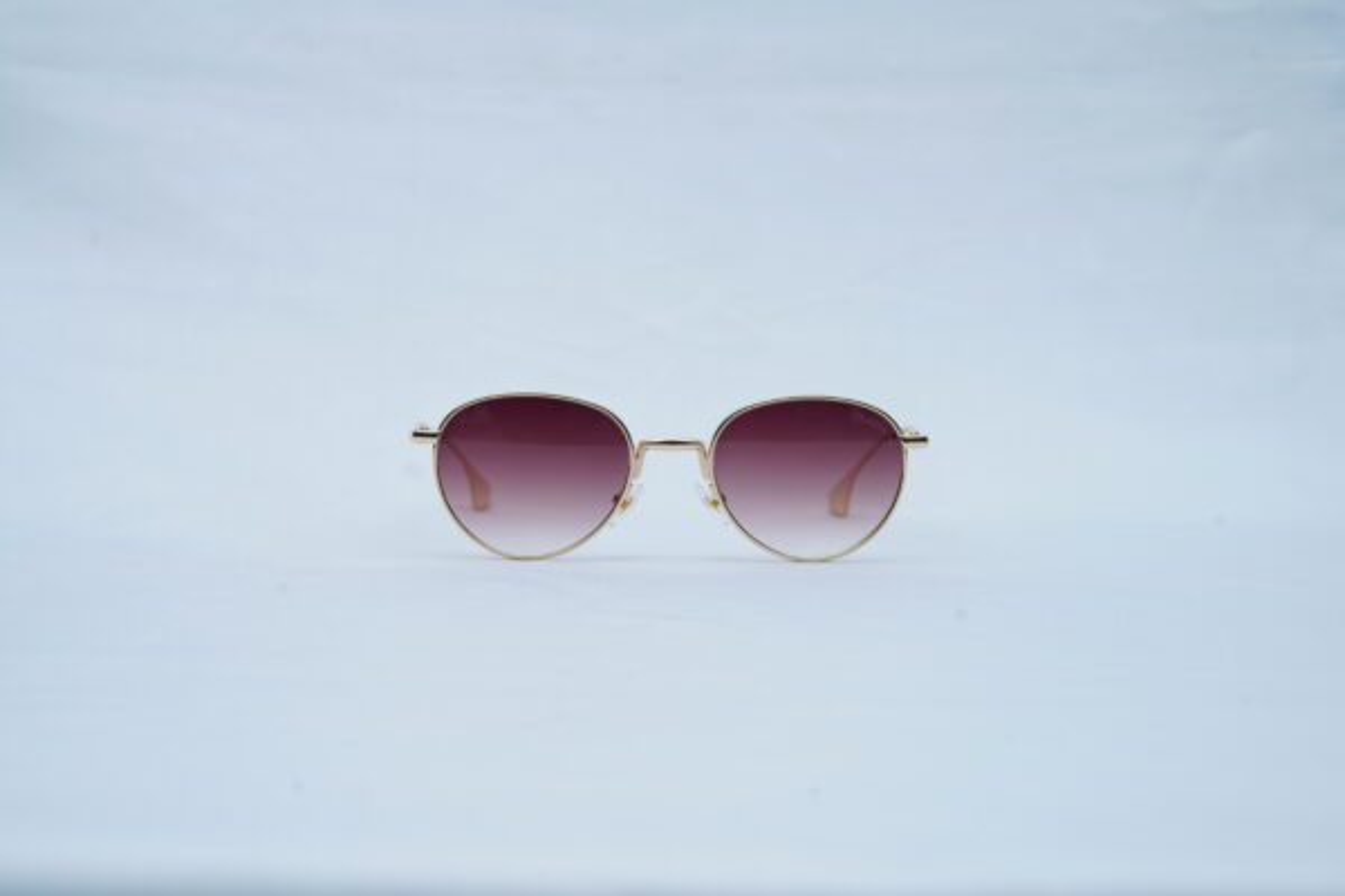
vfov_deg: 27.0
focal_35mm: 50
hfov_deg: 39.6
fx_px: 1868
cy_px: 448
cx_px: 672
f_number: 9
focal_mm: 50
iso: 125
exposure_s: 1/160
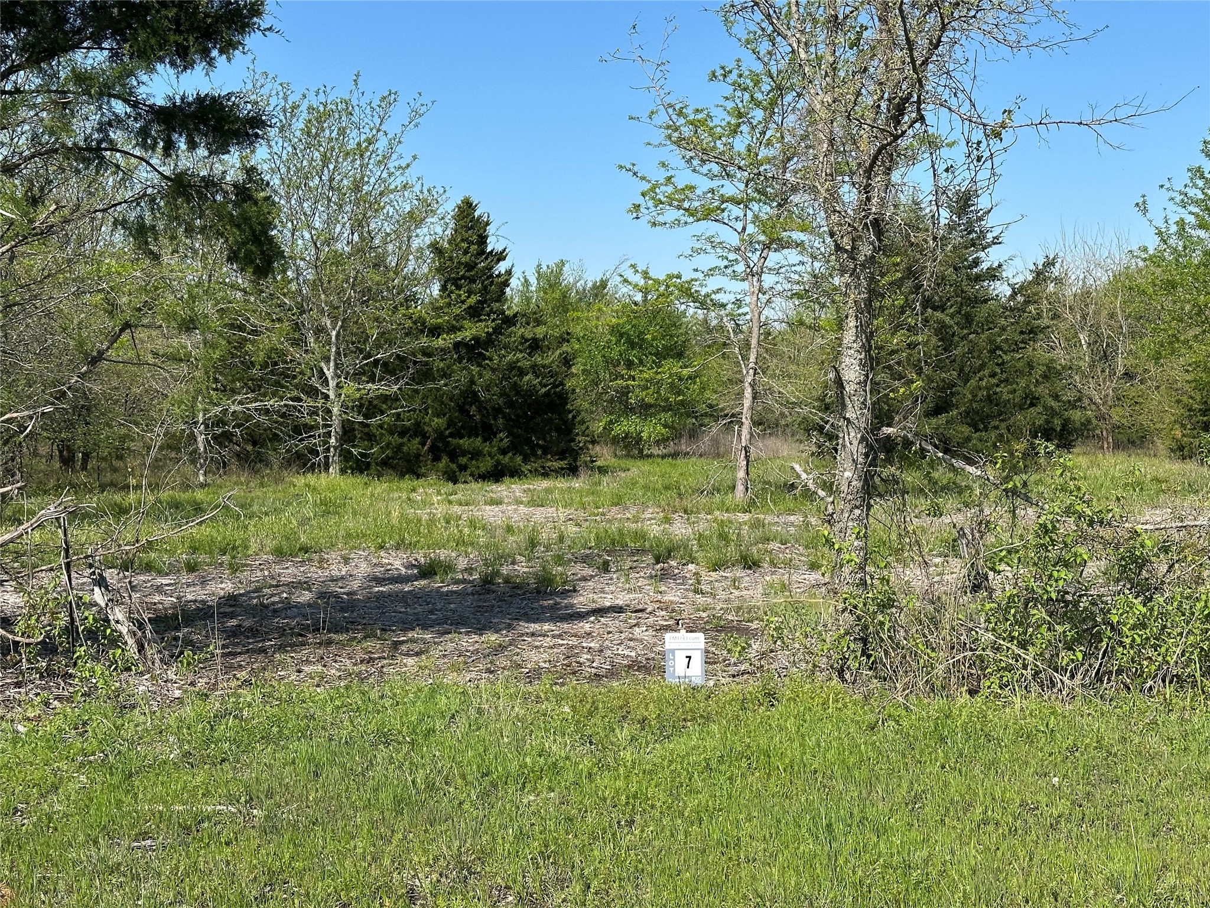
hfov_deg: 39.7
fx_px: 1678
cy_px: 454
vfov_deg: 30.3
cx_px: 605
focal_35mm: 48
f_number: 1.78
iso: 64
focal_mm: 6.86
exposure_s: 1/3155
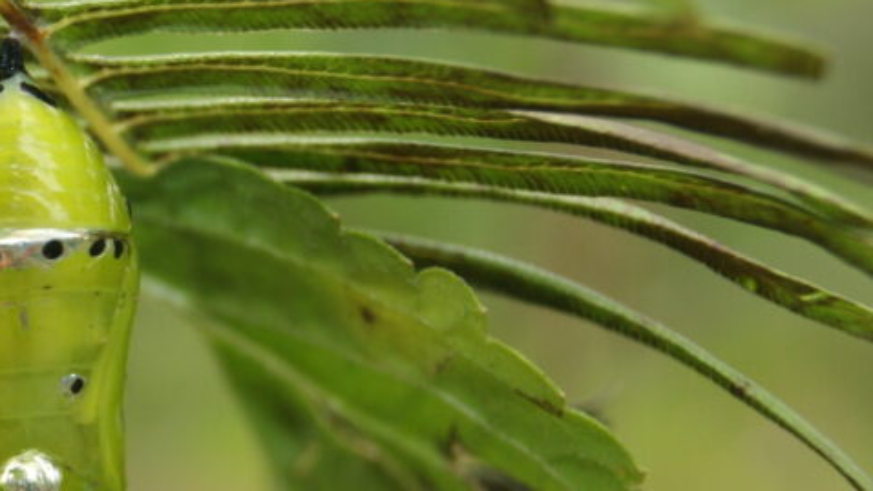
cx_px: 26
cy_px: 282
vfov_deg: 6.6
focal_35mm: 185
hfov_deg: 11.5
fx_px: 4286
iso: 400
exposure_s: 1/160
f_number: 9
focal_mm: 55
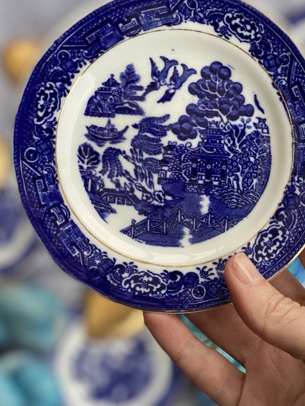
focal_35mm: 76
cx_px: 163
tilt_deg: -78.0
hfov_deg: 19.4
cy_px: 184
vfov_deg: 25.6
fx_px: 893
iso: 125
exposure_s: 1/122
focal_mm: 6
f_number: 2
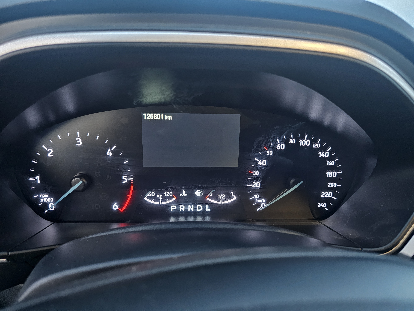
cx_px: 207
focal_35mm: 23
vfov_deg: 58.9
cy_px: 156
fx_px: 275
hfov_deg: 73.9
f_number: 1.7
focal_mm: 6.3
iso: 1000
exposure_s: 1/24.8
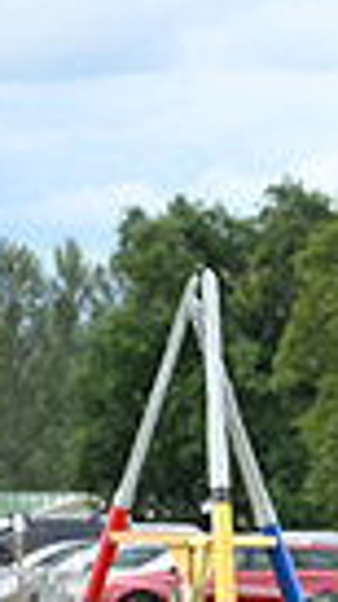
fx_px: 6951
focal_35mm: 436
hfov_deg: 2.7
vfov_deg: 4.9
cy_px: 613
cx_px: 1137
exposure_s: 1/1250
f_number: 4.5
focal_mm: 98
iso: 1000
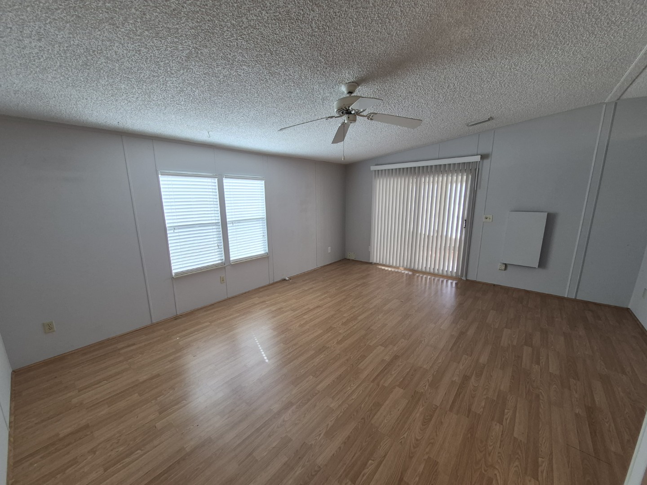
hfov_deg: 106.2
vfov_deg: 89.9
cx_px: 324
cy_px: 242
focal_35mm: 13
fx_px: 243
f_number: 2.2
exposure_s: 1/60
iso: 80
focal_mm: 1.74
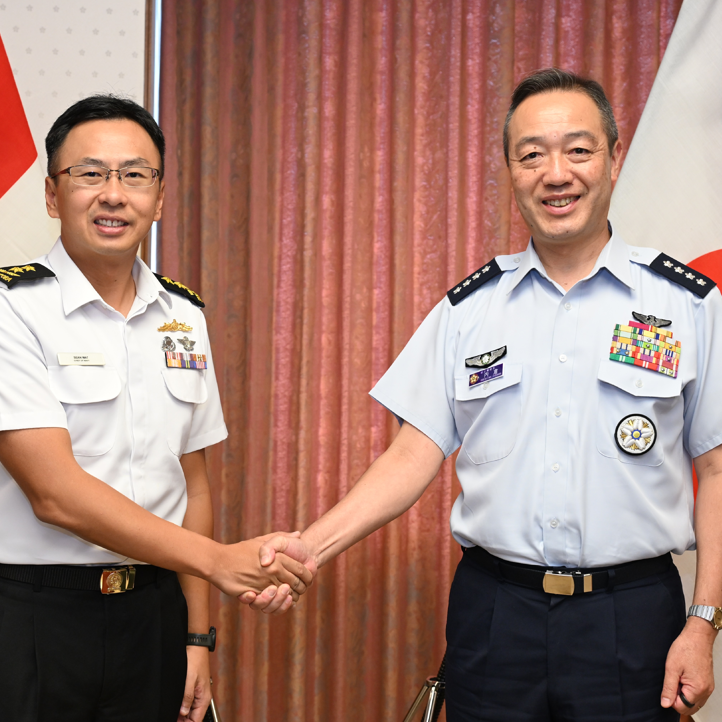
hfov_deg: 31.1
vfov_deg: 31.1
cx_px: 322
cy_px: 361
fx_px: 1298
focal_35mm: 55
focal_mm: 43
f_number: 4
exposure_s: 1/200
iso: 1600
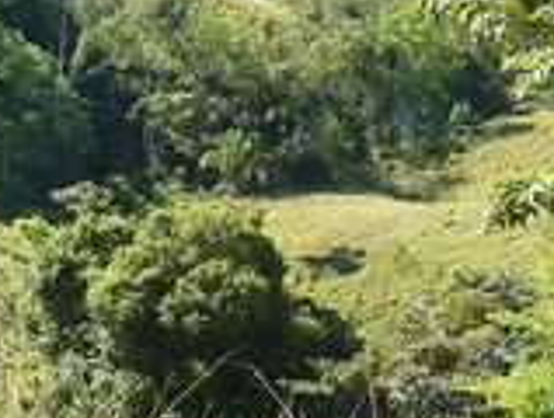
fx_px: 1764
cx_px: 279
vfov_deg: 13.5
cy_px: 138
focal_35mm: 110
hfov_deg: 17.8
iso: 80
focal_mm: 5.5
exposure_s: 1/400
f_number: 2.8
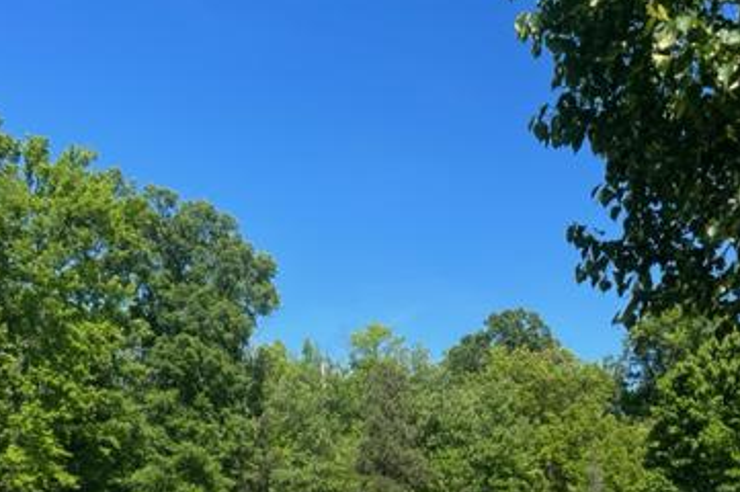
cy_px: 414
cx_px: 449
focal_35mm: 48
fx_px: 986
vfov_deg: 27.3
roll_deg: +0.1
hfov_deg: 40.9
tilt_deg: +6.4
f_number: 1.6
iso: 50
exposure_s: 1/2410
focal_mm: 5.1
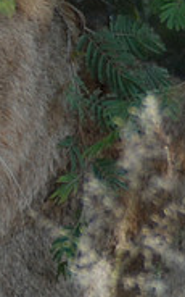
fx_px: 4364
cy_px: 84
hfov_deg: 2.4
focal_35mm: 541
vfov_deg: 3.9
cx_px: -125
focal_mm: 112
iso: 1000
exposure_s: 1/800
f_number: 2.8
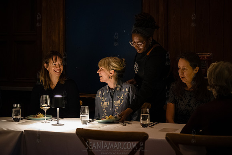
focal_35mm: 79
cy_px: 84
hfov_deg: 25.7
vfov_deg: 17.3
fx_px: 509
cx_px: 115
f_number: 2.8
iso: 12800
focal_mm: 71
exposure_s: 1/160
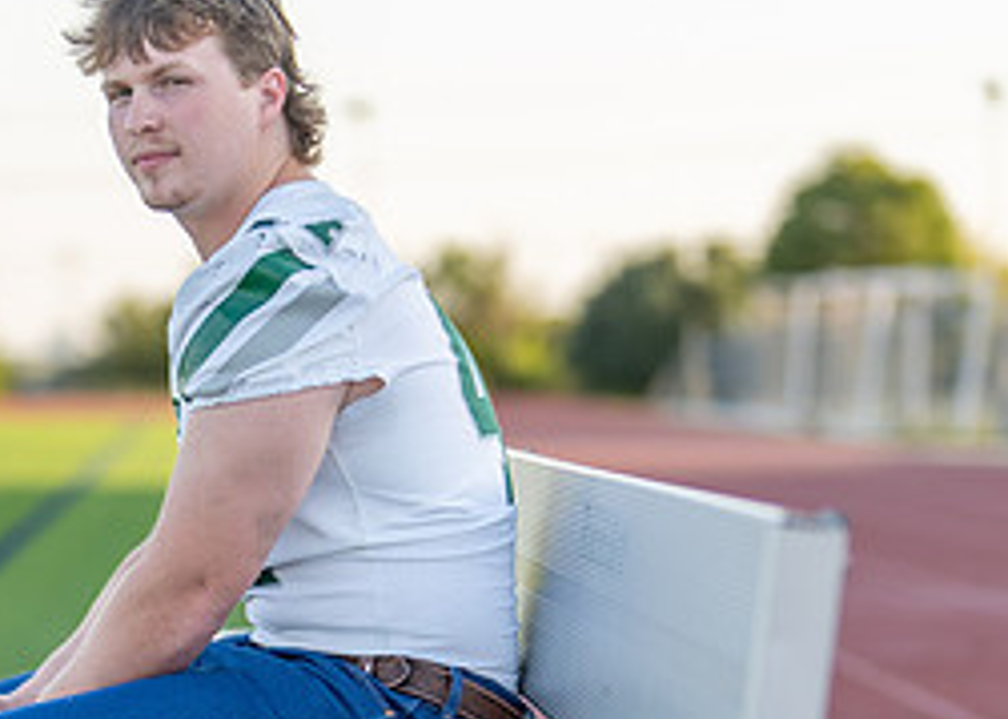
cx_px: 246
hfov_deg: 13.8
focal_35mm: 145
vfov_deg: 9.8
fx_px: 4149
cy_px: 683
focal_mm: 50
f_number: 1.2
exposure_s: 1/2000
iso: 100
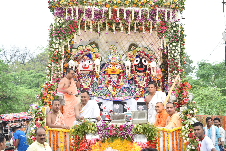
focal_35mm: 78
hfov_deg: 26.0
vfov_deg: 17.5
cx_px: 113
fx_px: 490
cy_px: 76
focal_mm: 52
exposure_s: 1/250
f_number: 5.6
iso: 320
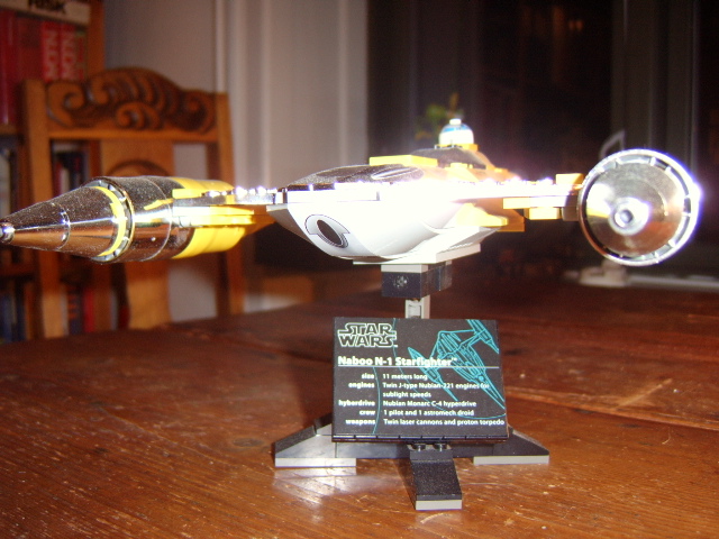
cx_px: 360
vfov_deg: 45.4
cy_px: 270
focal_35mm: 31
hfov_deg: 58.4
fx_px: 644
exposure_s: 1/30
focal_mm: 8.13
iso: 141
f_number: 2.7
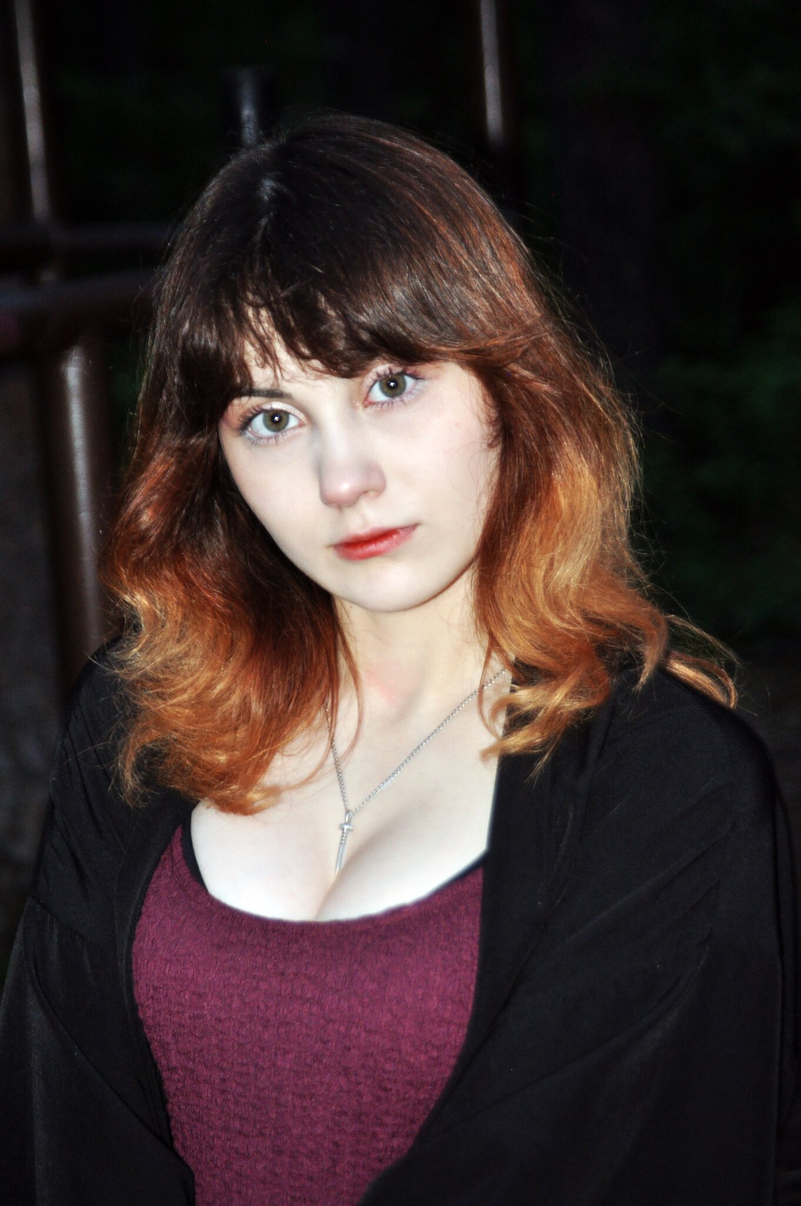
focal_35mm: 82
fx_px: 2760
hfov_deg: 16.5
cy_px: 603
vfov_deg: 24.6
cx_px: 400
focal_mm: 55
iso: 800
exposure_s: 1/60
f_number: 4
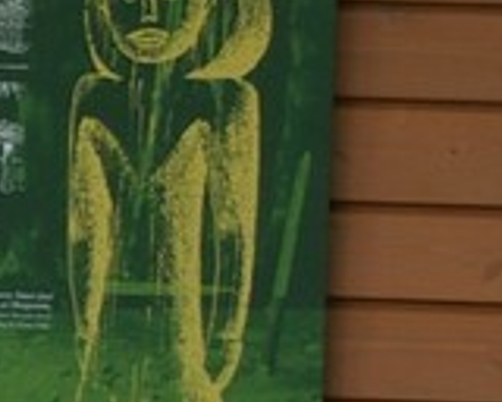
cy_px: 107
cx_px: -1613
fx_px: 8825
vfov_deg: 2.6
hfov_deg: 3.1
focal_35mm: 594
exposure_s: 1/90
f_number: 6.7
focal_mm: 50
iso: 200
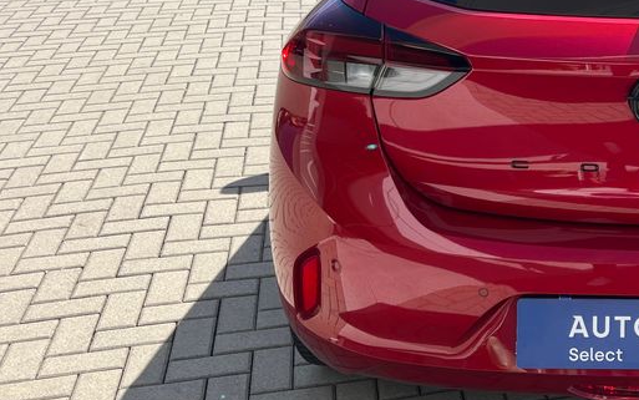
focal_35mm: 55
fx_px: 958
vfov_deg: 23.3
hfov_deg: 34.1
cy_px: 87
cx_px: 617
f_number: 1.6
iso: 50
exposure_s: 1/1890
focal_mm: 5.1
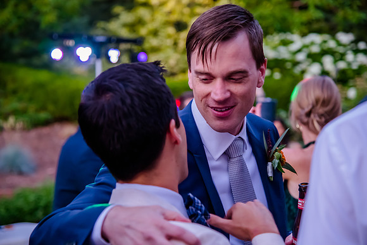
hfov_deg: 24.3
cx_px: 179
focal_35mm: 84
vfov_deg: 16.3
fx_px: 853
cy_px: 127
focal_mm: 78
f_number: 4
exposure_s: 1/400
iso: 4000
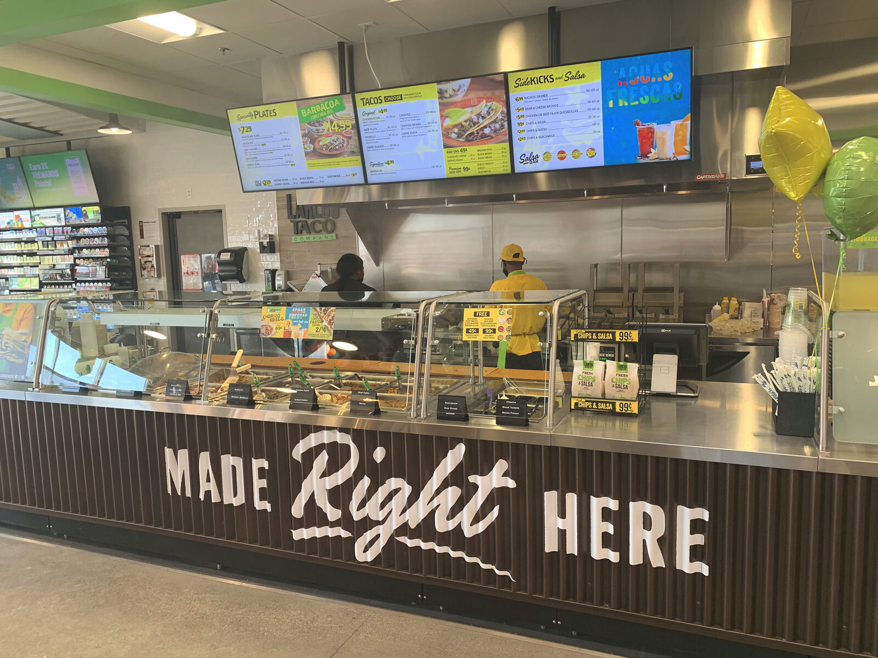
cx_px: 439
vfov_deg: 53.1
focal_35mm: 26
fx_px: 659
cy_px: 329
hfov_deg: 67.3
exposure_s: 1/120
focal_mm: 4.25
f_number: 1.8
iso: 100
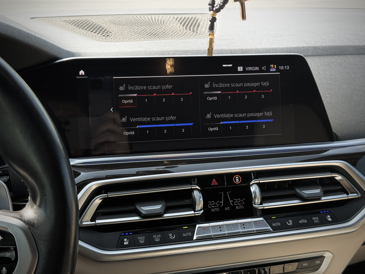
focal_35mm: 48
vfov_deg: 30.3
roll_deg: -1.6
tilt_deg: -20.6
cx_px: 182
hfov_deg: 39.7
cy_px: 137
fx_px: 506
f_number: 1.78
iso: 64
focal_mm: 6.76
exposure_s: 1/292
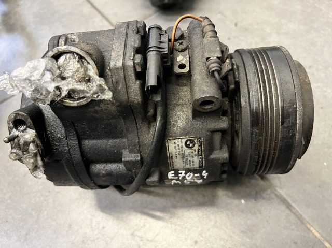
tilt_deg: -62.1
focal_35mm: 26
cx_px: 166
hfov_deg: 67.3
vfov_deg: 53.0
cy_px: 124
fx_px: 249
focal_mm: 5.7
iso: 500
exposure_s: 1/40
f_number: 1.5
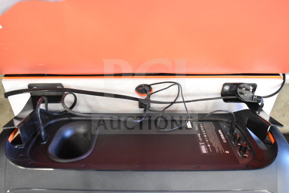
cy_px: 96
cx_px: 144
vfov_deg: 40.0
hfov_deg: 57.2
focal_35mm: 33
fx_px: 265
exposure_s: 1/30
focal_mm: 22
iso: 2500
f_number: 3.8
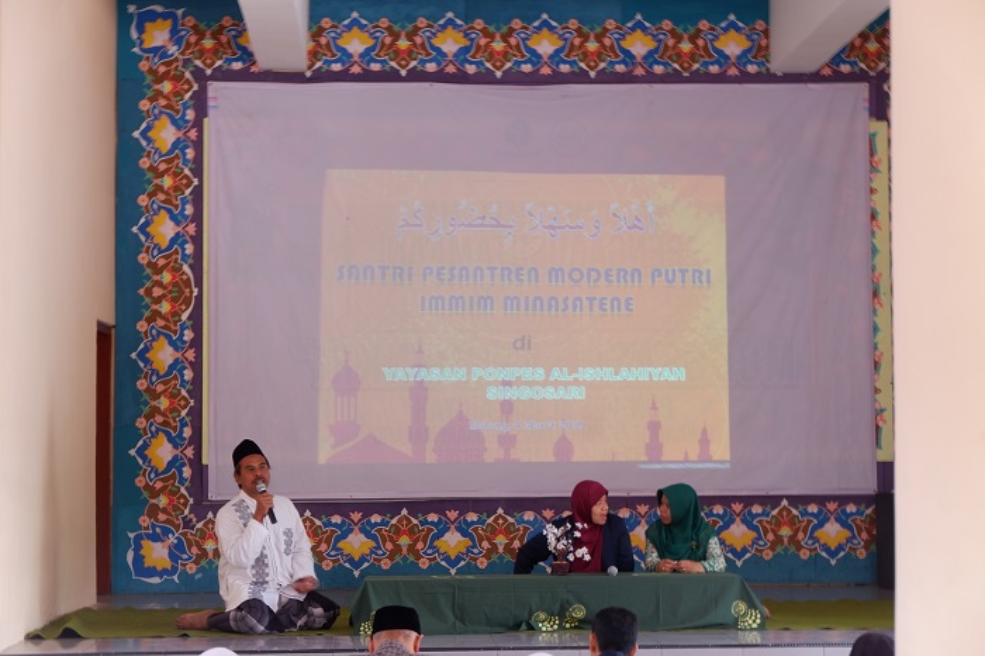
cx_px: 492
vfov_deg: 18.2
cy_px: 328
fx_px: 2051
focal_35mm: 75
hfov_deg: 27.0
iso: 200
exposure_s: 1/5
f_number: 5.6
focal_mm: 50
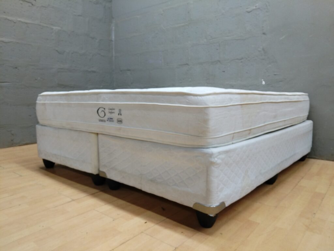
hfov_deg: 67.3
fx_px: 251
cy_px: 126
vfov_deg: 53.1
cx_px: 167
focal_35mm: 26
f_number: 1.8
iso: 464
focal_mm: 4.25
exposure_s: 1/20
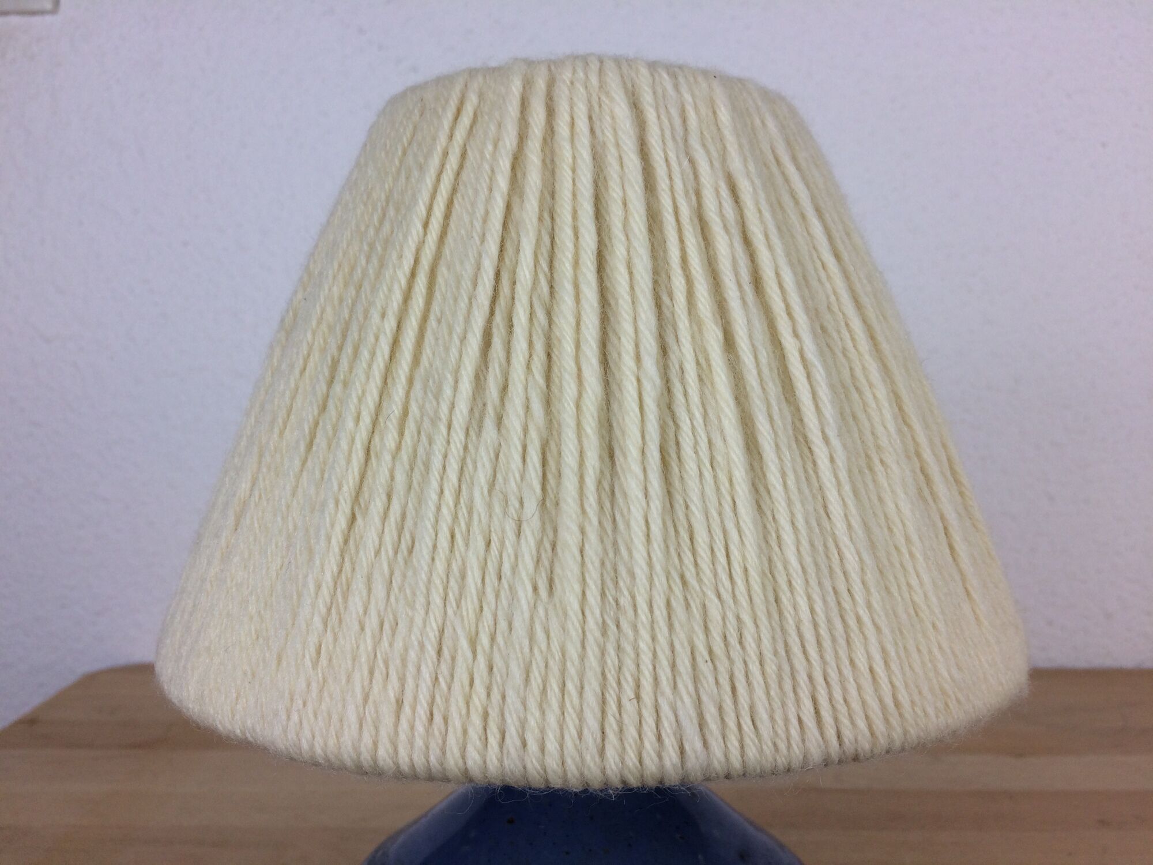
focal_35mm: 29
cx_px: 576
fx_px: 966
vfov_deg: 48.2
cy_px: 432
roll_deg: +0.2
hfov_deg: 61.7
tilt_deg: -2.3
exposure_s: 1/100
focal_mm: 4.15
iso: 40
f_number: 2.2
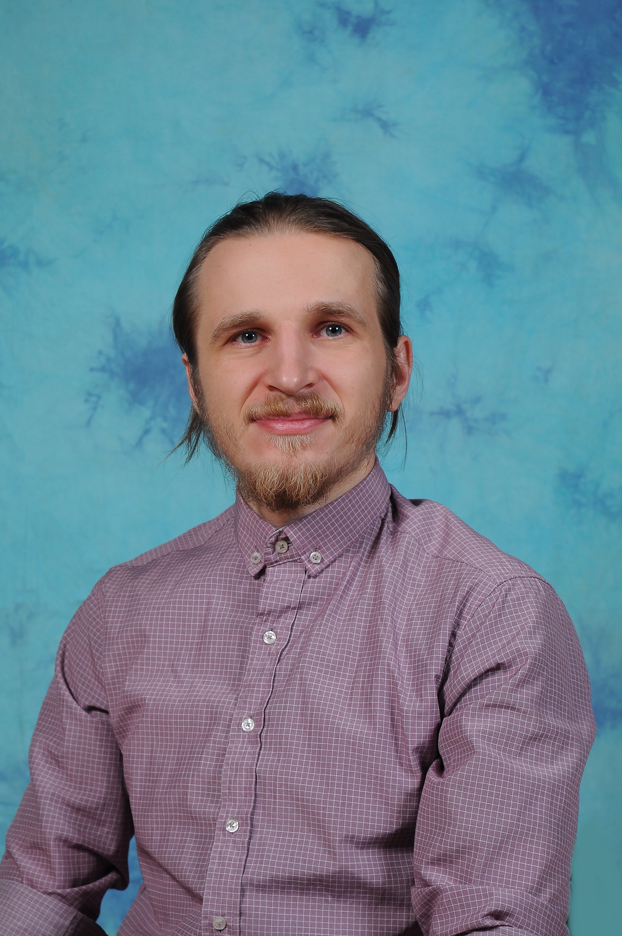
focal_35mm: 105
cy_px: 468
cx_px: 311
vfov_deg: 19.5
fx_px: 2728
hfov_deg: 13.0
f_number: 6.3
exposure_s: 1/100
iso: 200
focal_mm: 70
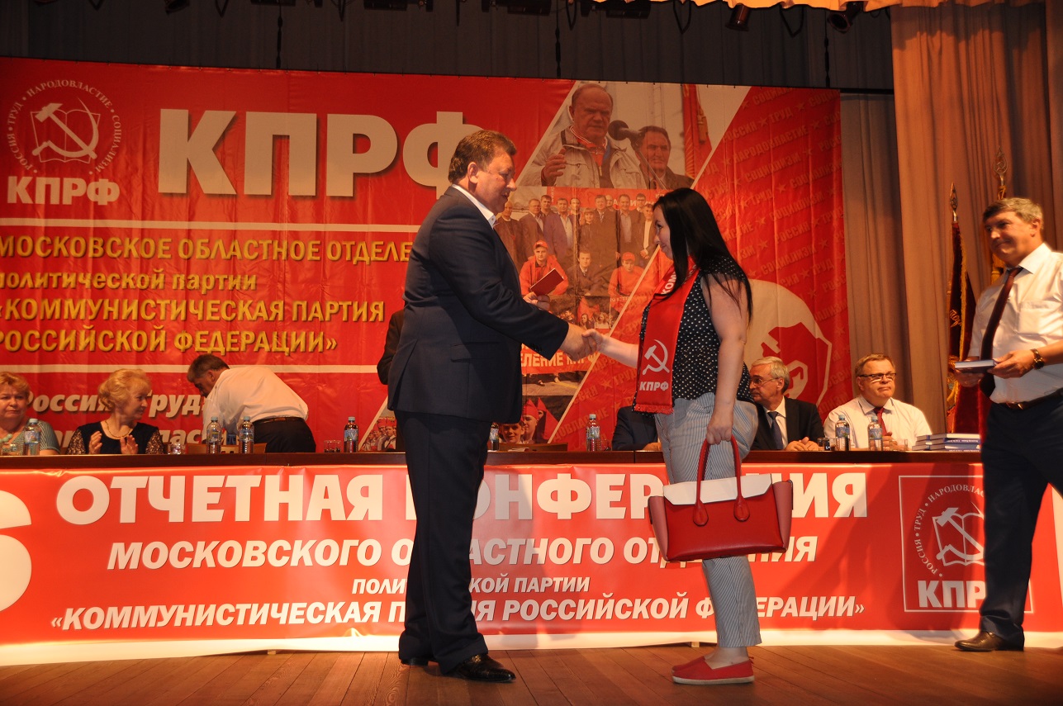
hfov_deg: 49.6
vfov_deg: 34.1
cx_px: 532
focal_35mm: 39
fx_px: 1150
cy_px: 353
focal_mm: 26
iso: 400
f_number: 3.8
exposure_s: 1/160
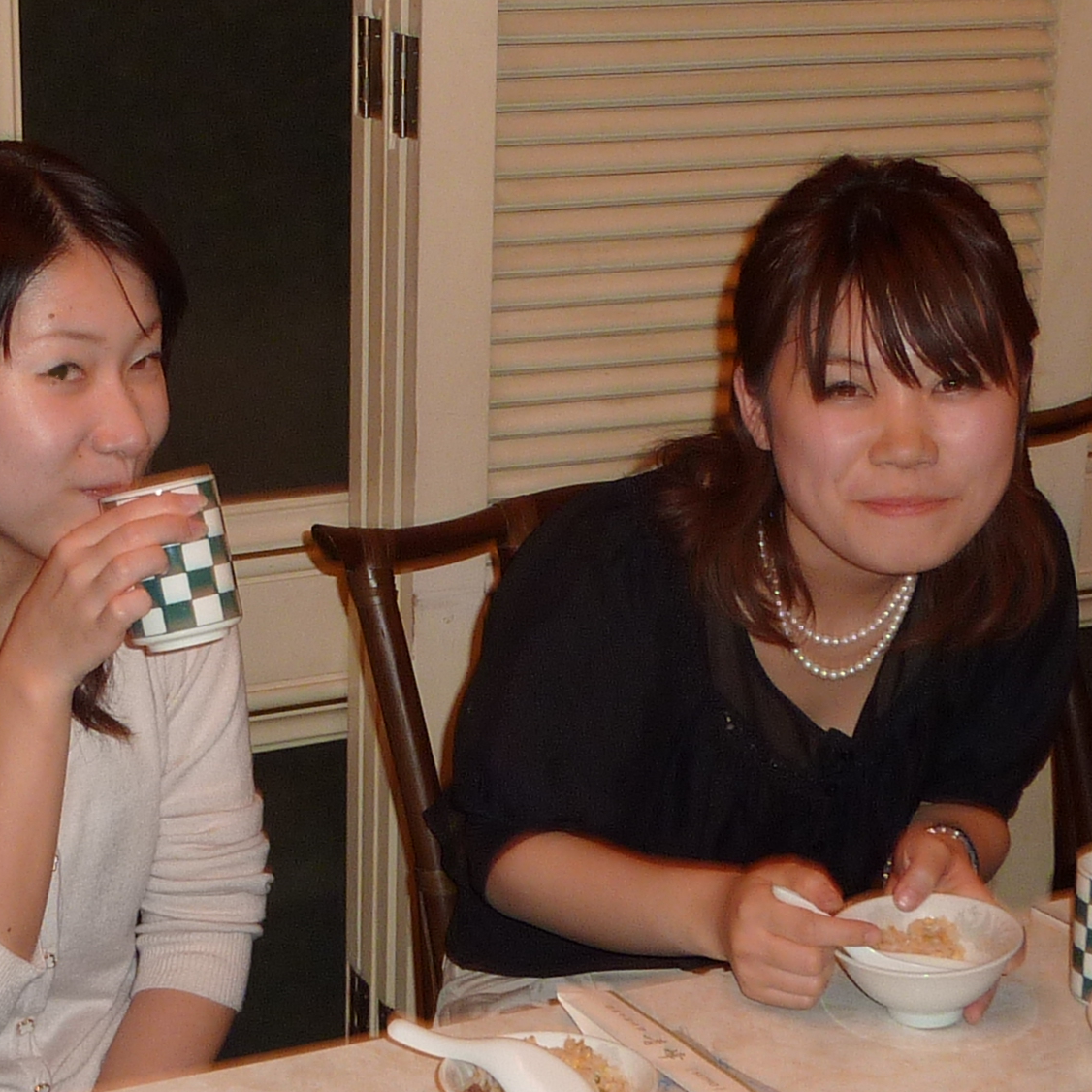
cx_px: 315
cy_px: 594
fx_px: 2927
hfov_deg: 21.0
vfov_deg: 21.1
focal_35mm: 82
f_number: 3.4
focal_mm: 4.7
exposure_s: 1/30
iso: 125
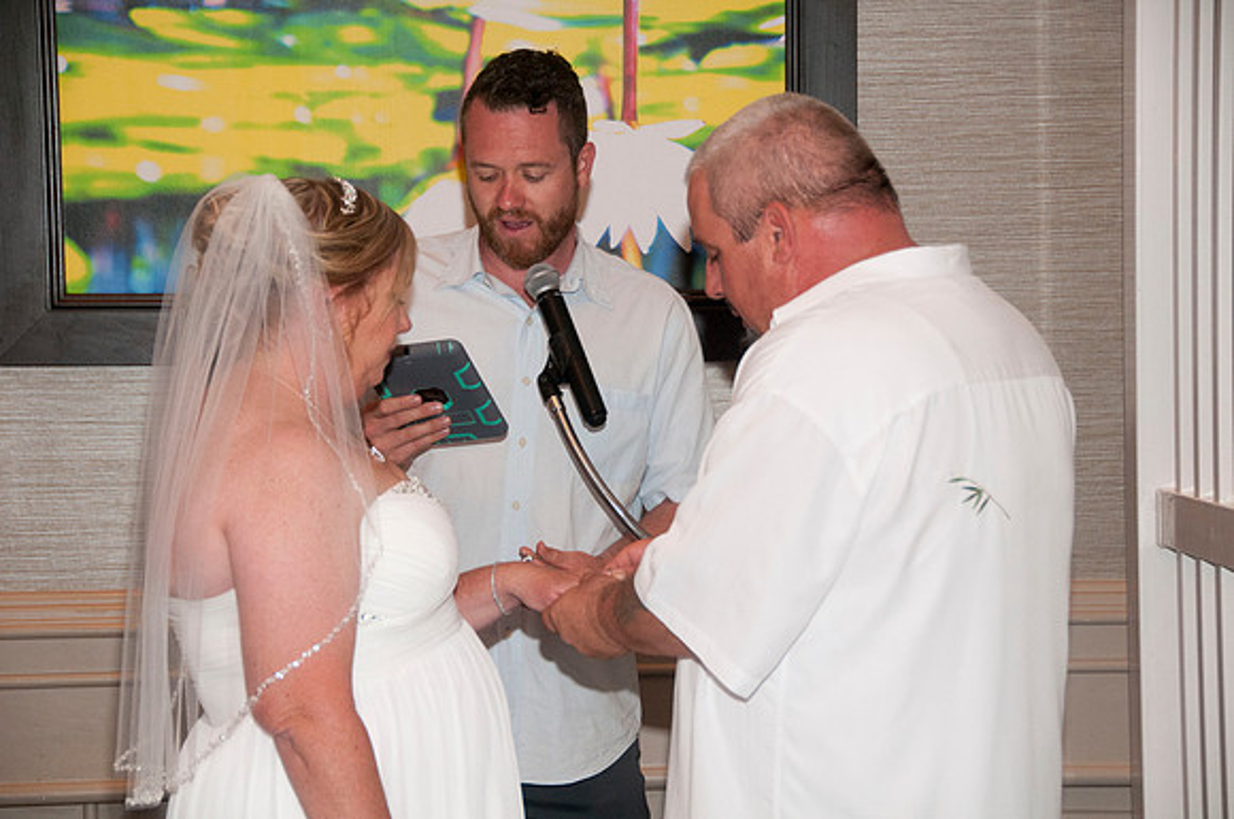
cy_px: 410
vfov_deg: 13.0
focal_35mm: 105
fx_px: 3594
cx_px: 617
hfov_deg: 19.5
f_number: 5.6
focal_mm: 70
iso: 800
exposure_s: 1/60
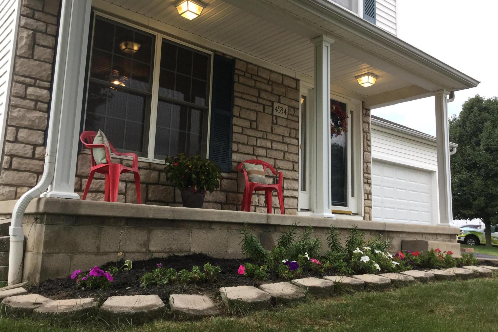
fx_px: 457
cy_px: 153
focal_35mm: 33
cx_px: 246
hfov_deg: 57.2
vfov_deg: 39.9
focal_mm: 3.3
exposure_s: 1/120
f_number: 2.4
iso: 40
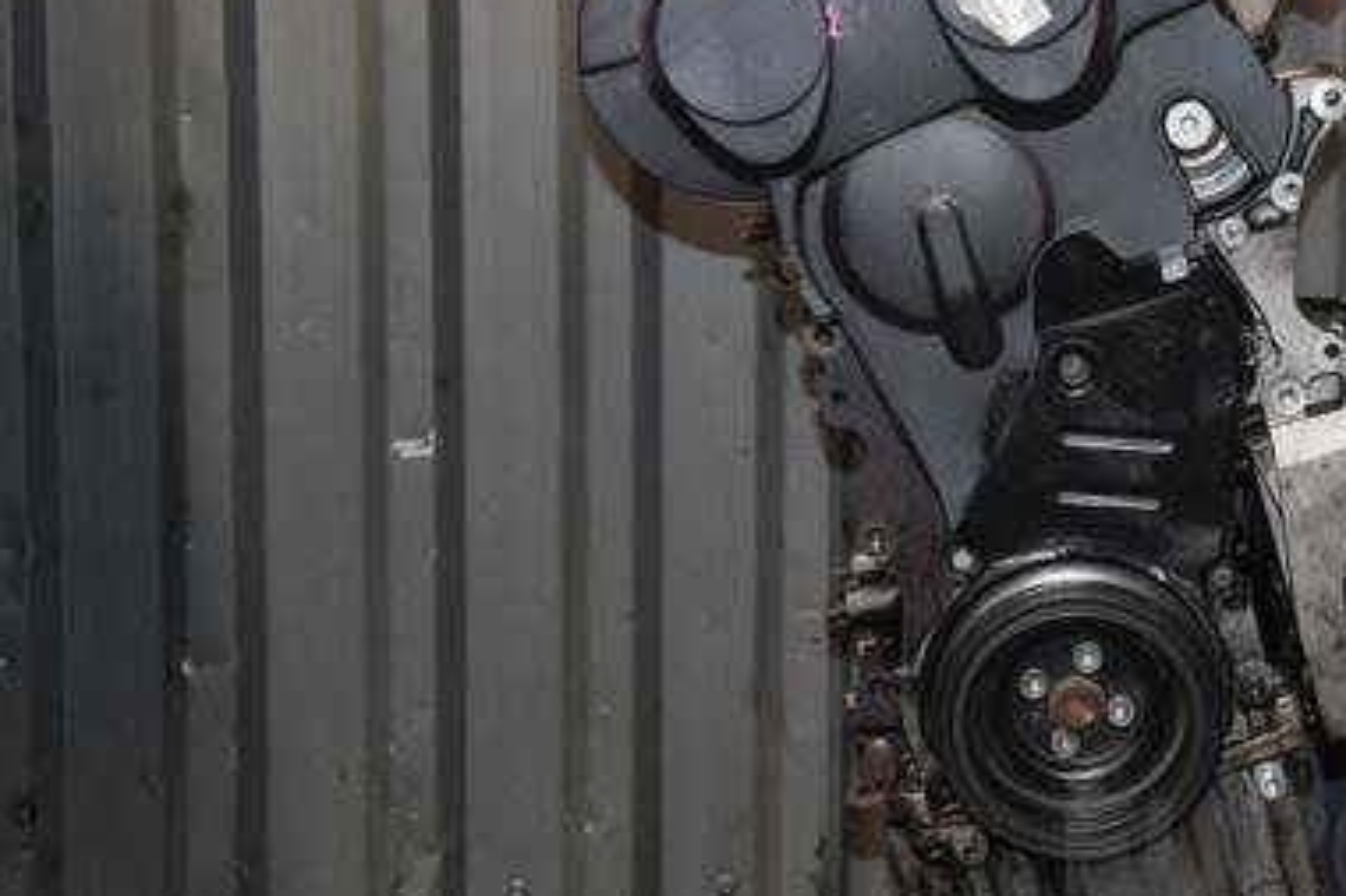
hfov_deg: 22.4
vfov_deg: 15.2
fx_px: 3363
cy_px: 379
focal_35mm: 90
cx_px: 999
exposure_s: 1/60
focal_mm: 38
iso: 800
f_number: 5
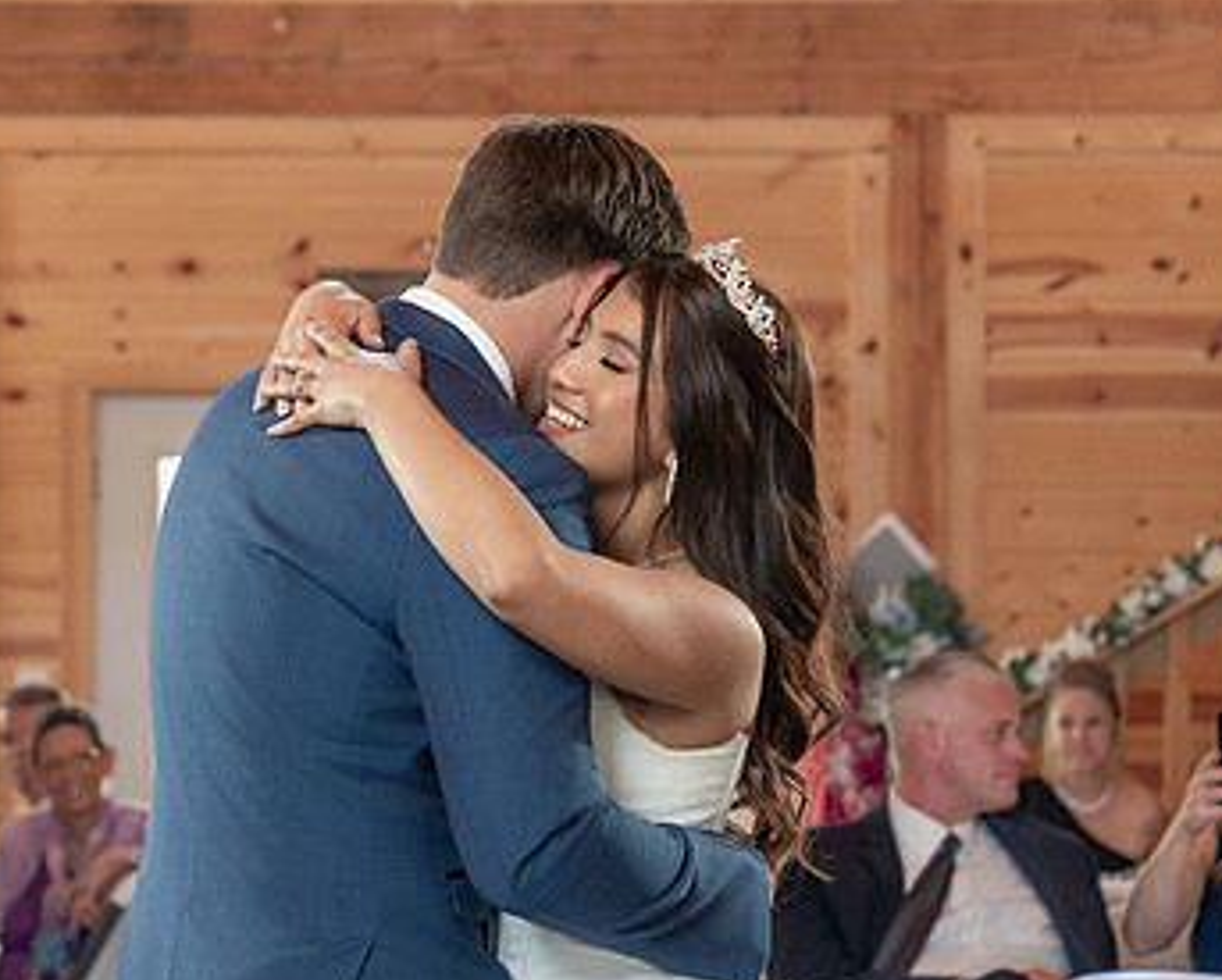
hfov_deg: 17.3
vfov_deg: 13.9
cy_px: 604
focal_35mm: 111
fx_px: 4018
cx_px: 538
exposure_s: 1/200
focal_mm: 70
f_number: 4
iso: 2000
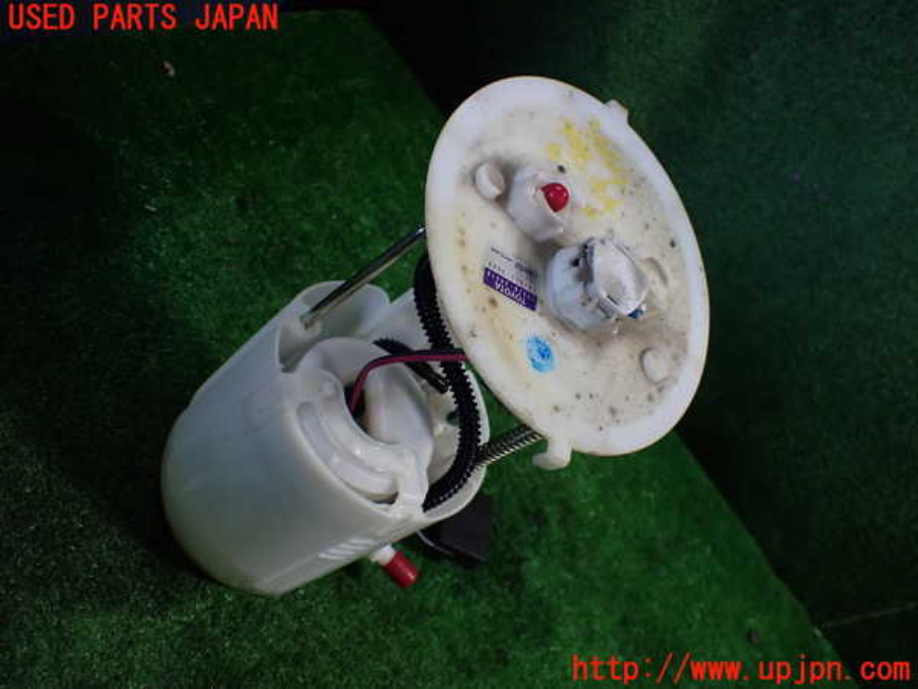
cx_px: 459
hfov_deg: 60.0
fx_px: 796
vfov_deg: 46.8
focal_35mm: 30
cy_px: 344
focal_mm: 5.4
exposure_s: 1/125
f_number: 2.3
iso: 320
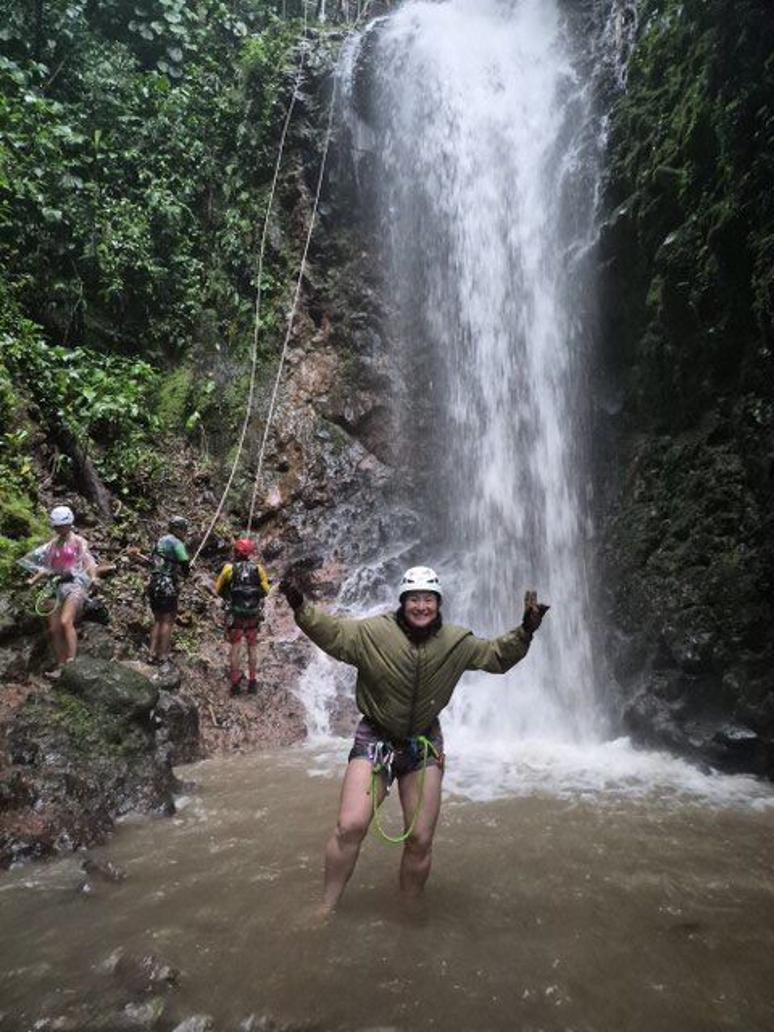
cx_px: 387
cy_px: 516
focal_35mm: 23
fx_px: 686
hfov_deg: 58.9
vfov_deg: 73.9
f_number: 1.8
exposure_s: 1/60
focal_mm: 5.4
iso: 1600
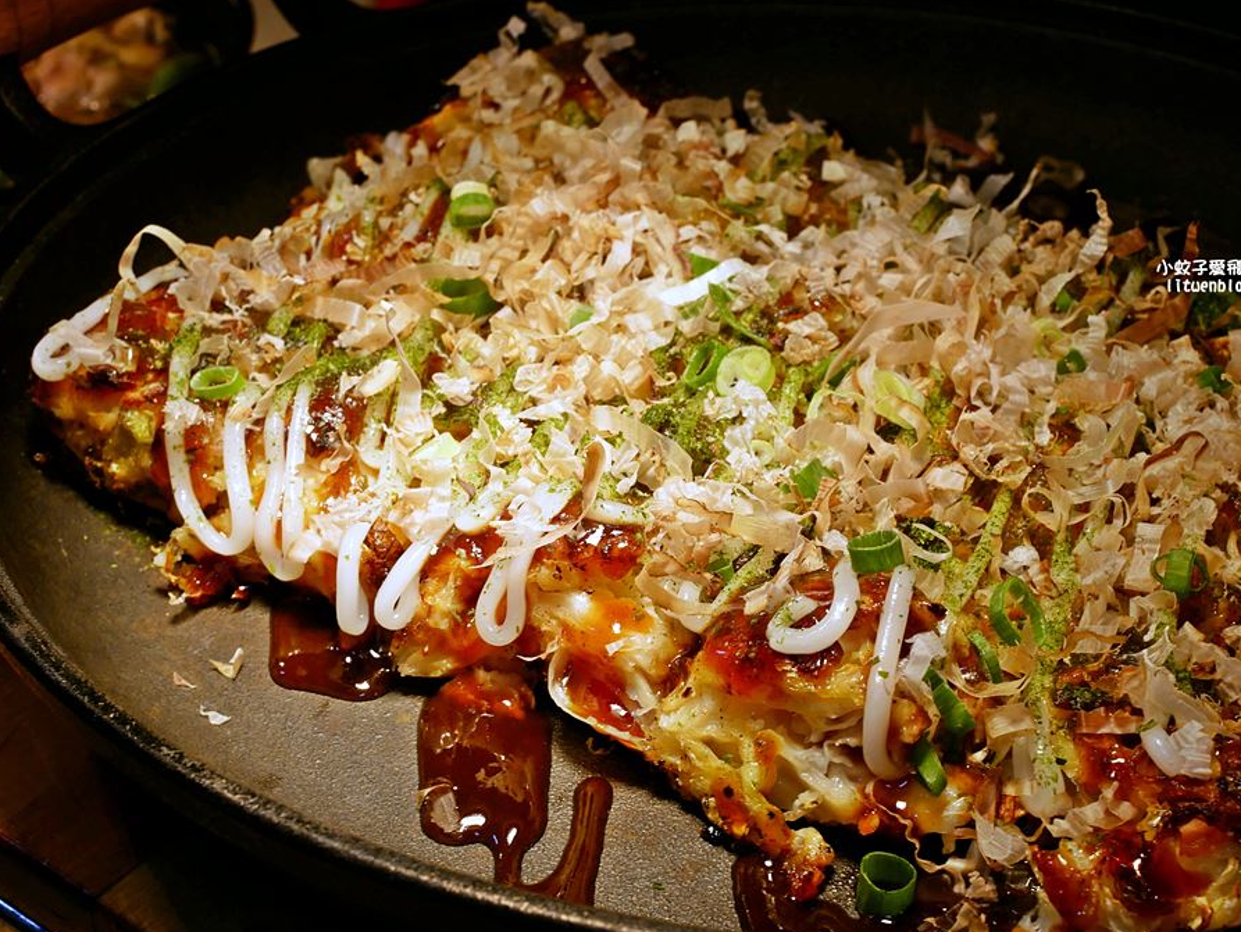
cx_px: 680
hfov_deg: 34.3
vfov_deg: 26.1
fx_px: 2009
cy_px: 472
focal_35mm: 56
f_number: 9
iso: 200
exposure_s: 1/60
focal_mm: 25
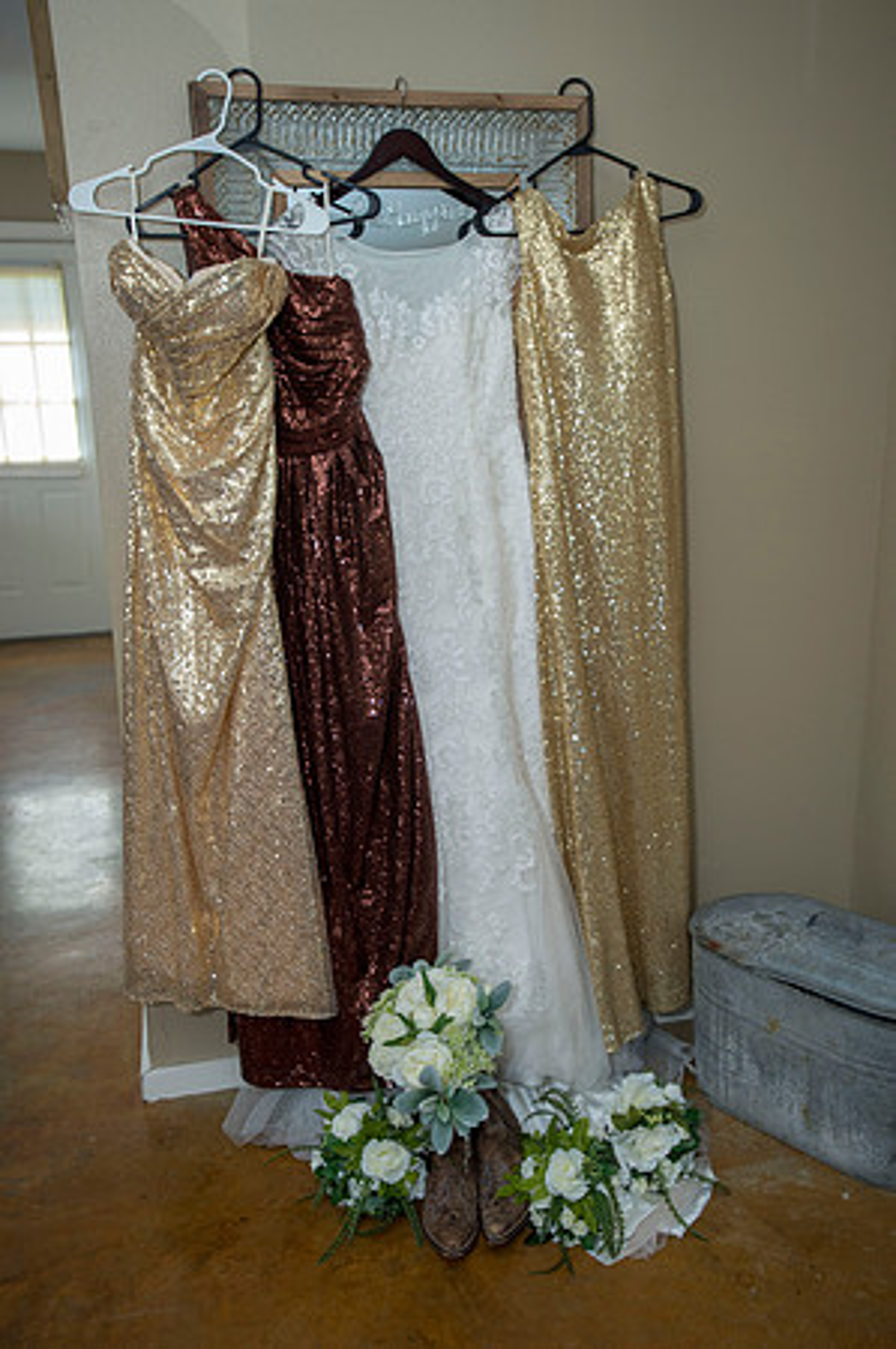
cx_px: 448
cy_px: 674
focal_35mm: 32
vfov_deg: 58.8
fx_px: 1197
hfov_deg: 41.0
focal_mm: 32
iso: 1250
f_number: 4
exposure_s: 1/320
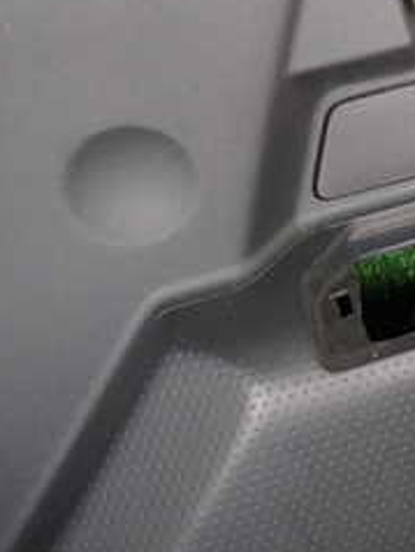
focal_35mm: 63
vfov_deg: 29.9
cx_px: 561
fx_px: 1005
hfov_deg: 20.9
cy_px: 100
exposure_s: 1/50
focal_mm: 4.5
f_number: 2
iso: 200
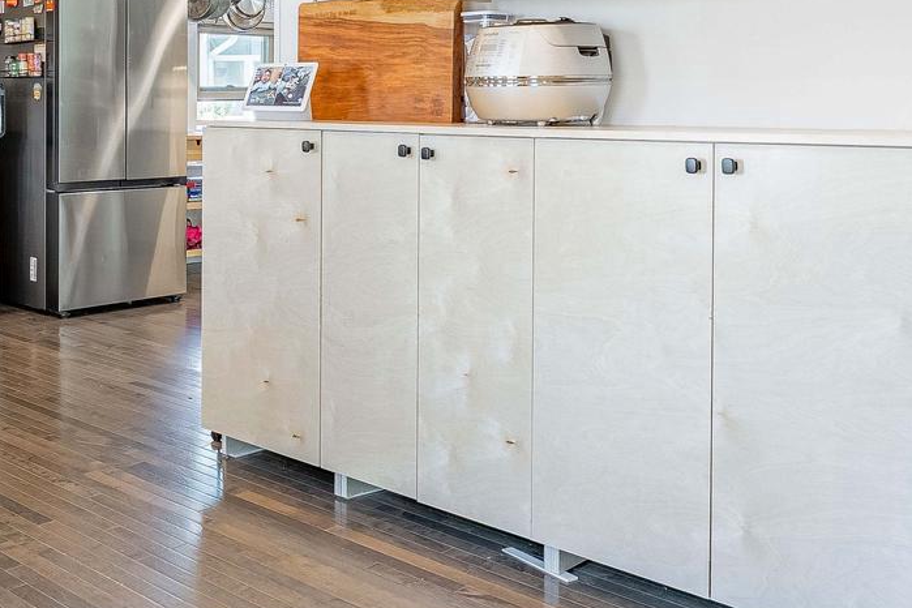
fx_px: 1039
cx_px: 60
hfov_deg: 42.7
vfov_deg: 31.7
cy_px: 110
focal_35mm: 41
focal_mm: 14
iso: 320
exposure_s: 1/160
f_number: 7.1
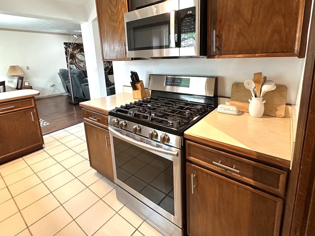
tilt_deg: -10.9
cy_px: 90
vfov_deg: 70.6
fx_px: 164
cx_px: 167
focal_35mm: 18
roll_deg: +2.1
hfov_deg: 87.6
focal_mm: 2.22
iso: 250
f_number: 2.2
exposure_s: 1/60
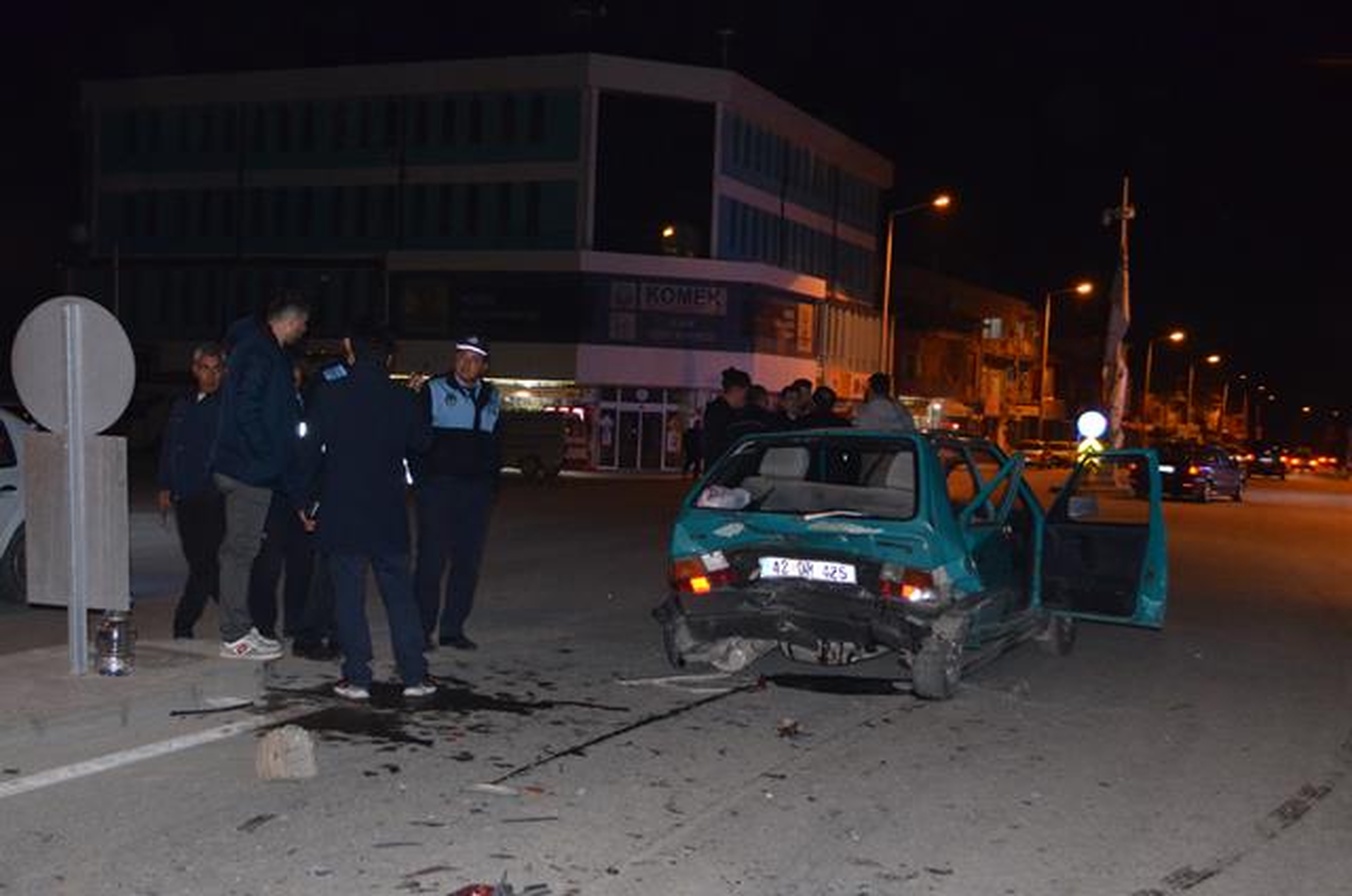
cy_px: 448
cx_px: 676
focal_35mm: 48
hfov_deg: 41.2
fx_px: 1799
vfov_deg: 28.0
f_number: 4.8
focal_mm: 32
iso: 3200
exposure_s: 1/60
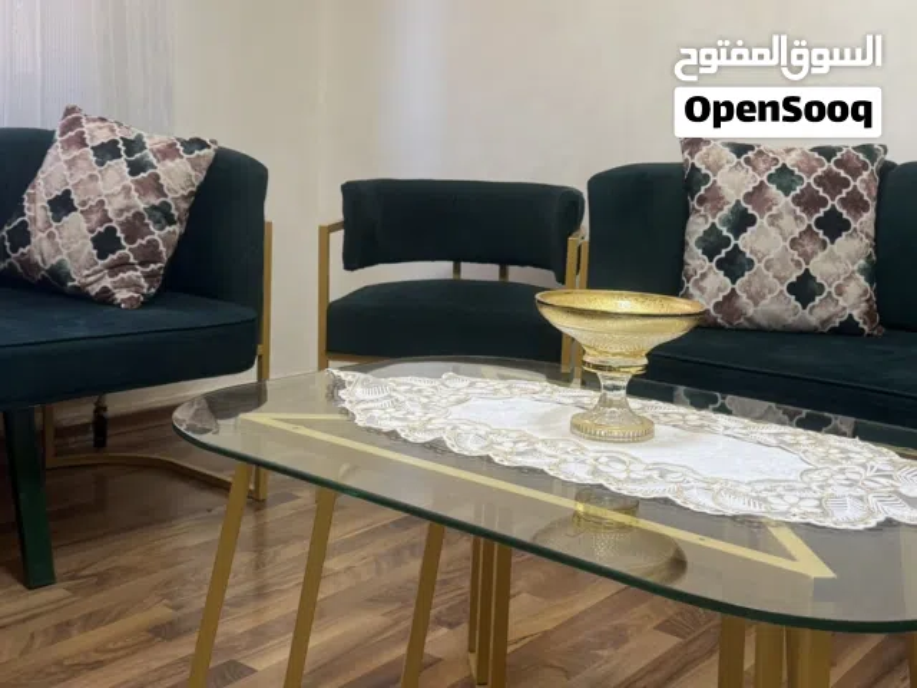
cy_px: 344
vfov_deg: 56.8
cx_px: 458
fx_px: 636
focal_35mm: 24
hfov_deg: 71.6
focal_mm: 6.76
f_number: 1.78
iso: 200
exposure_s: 1/104
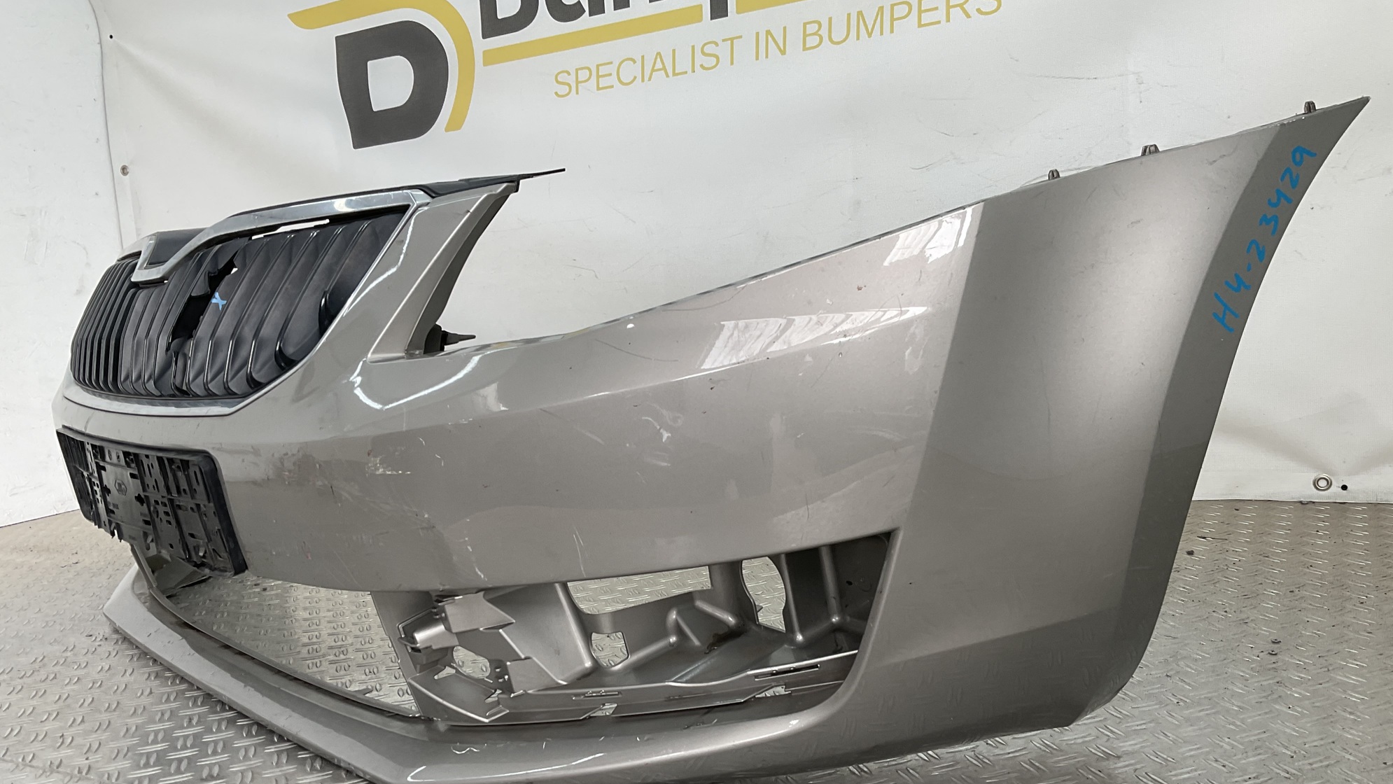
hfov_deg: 61.0
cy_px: 495
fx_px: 1182
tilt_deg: -12.9
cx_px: 700
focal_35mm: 32
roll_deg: +4.5
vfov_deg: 36.5
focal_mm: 3
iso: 16
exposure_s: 1/128
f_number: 1.8
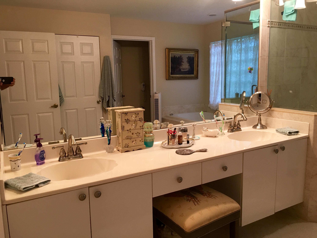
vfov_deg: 48.2
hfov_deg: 61.7
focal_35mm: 29
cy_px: 119
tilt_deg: -8.0
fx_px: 266
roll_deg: +0.4
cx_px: 158
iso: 40
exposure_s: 1/15
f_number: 2.2
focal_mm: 4.15
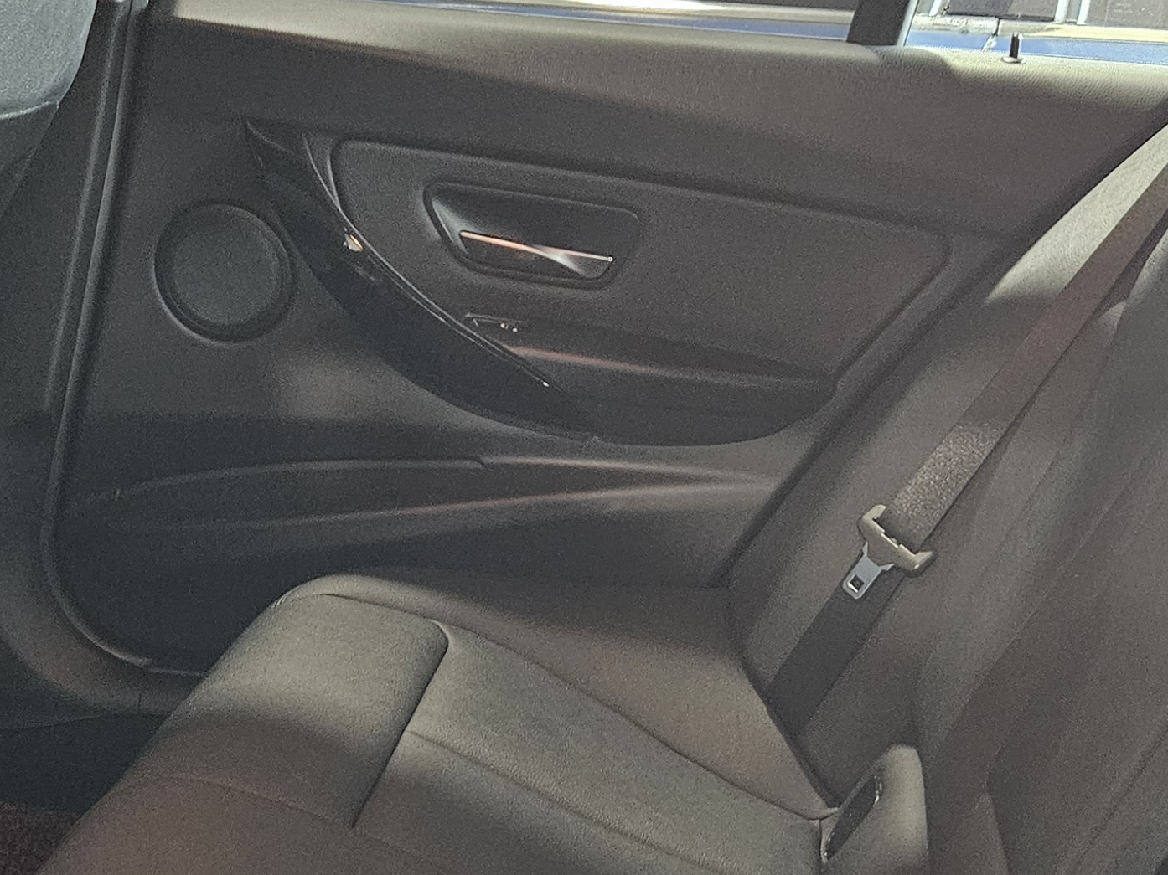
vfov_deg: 21.9
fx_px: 2227
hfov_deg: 29.4
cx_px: 644
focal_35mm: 66
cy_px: 722
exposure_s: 1/24
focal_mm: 5.4
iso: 640
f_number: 1.8
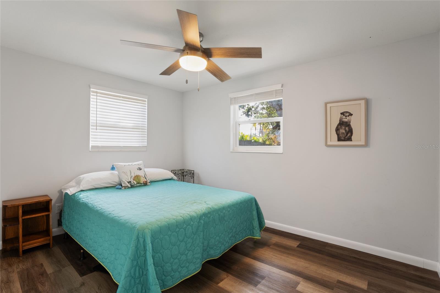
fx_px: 196
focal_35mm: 16
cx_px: 220
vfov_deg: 73.7
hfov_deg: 96.7
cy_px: 146
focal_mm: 16
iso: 250
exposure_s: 1/2.5
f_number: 9
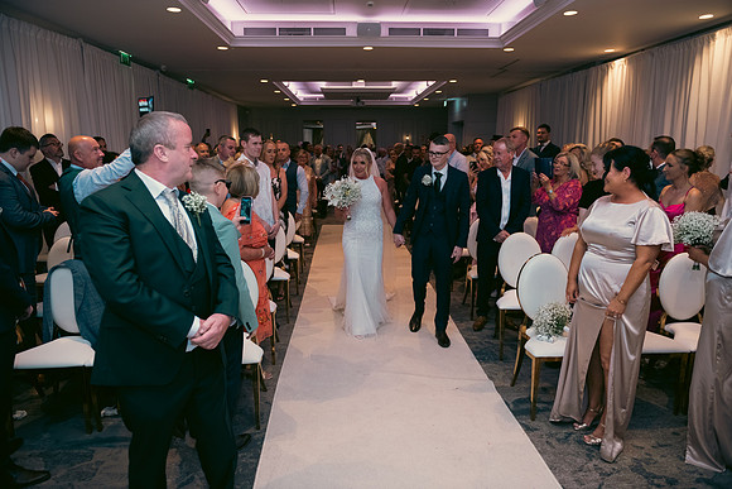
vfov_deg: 53.2
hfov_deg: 73.7
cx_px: 366
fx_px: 488
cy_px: 244
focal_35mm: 24
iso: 800
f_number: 3.5
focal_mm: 24
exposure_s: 1/160
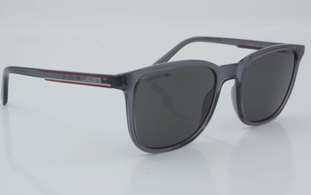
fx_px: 653
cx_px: 154
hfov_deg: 26.8
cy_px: 100
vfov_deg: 16.9
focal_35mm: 77
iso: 100
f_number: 29
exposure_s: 1/4
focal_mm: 50
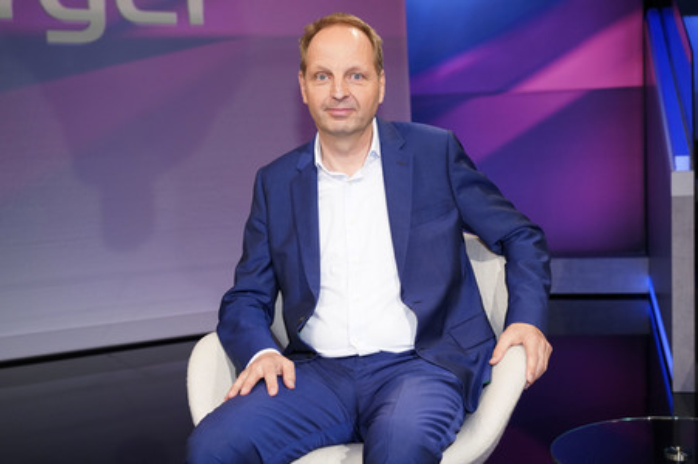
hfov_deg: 42.8
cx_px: 349
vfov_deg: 29.2
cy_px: 232
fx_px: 891
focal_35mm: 46
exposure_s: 1/125
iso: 2000
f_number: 5
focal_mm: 46
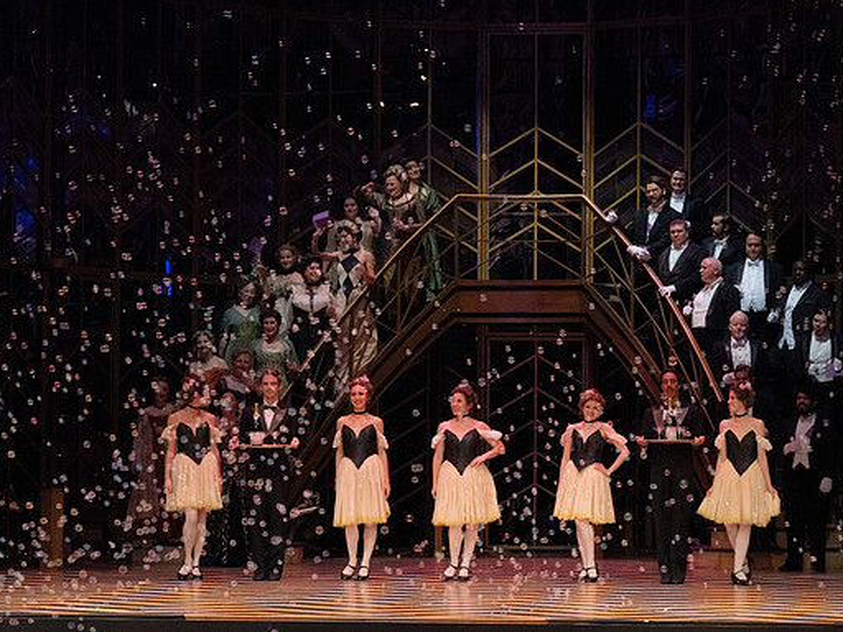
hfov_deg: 16.0
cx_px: 453
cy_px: 315
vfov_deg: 12.0
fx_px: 2995
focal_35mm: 123
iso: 12800
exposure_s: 1/400
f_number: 16
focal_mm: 113
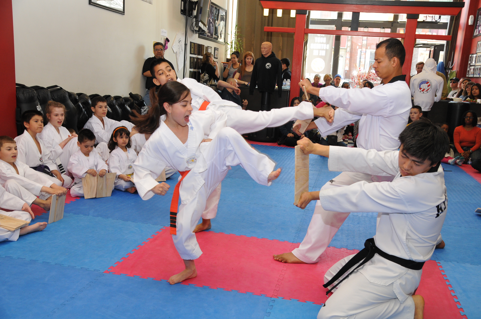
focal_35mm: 36
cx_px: 240
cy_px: 160
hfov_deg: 53.2
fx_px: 480
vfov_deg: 36.8
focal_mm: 24
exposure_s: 1/100
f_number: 5.6
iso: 640
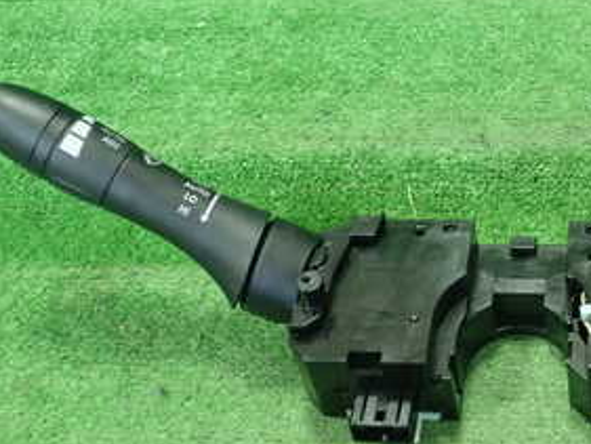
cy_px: 196
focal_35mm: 64
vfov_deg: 22.9
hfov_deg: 29.1
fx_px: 1093
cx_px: 526
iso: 500
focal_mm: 5.5
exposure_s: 1/125
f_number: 2.3
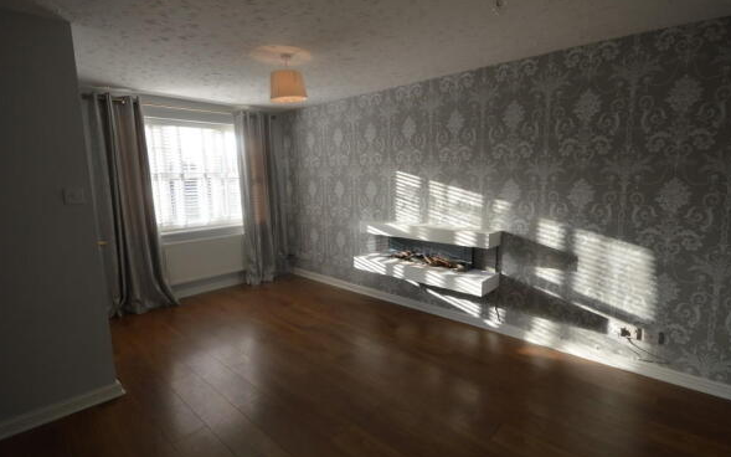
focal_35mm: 17
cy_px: 227
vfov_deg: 68.0
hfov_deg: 94.3
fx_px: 339
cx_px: 380
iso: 180
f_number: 5.6
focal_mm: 10
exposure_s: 1/60
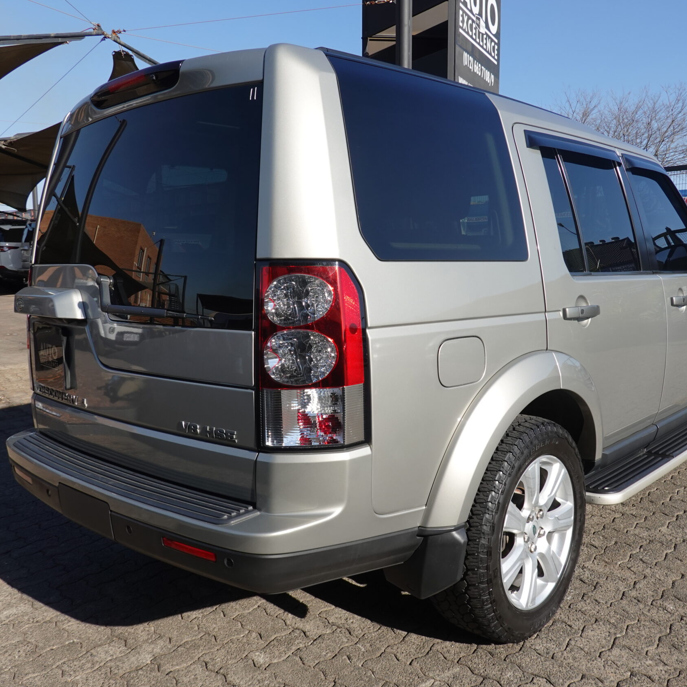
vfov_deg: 52.5
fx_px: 696
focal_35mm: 31
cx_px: 378
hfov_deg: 52.4
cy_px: 342
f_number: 5
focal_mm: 9
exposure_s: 1/400
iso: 125
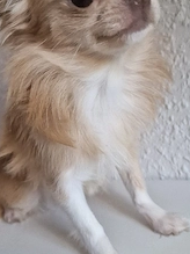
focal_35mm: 42
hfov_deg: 34.2
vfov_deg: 44.7
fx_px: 308
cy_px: 144
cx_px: 115
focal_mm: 6.4
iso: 320
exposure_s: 1/120
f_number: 1.8
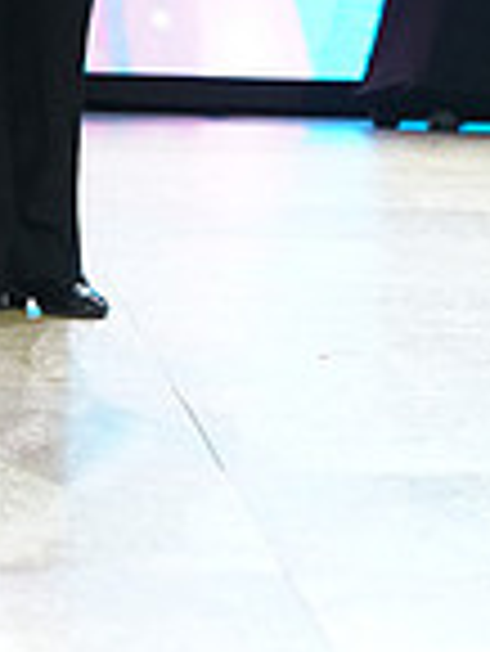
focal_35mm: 374
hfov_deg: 4.0
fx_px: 7048
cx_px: 704
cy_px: -261
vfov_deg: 5.3
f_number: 4
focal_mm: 97
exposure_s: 1/250
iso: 2500
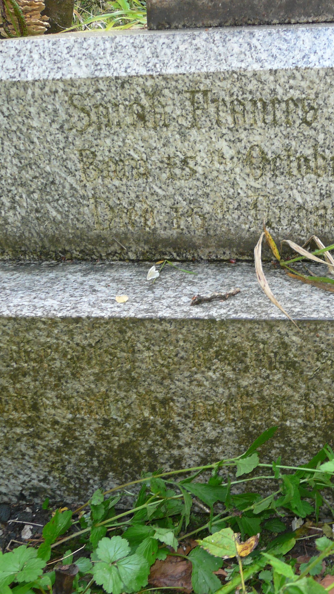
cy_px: 299
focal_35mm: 41
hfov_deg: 28.2
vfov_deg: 49.4
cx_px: 279
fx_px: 646
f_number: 2.8
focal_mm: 4.6
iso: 100
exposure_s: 1/30
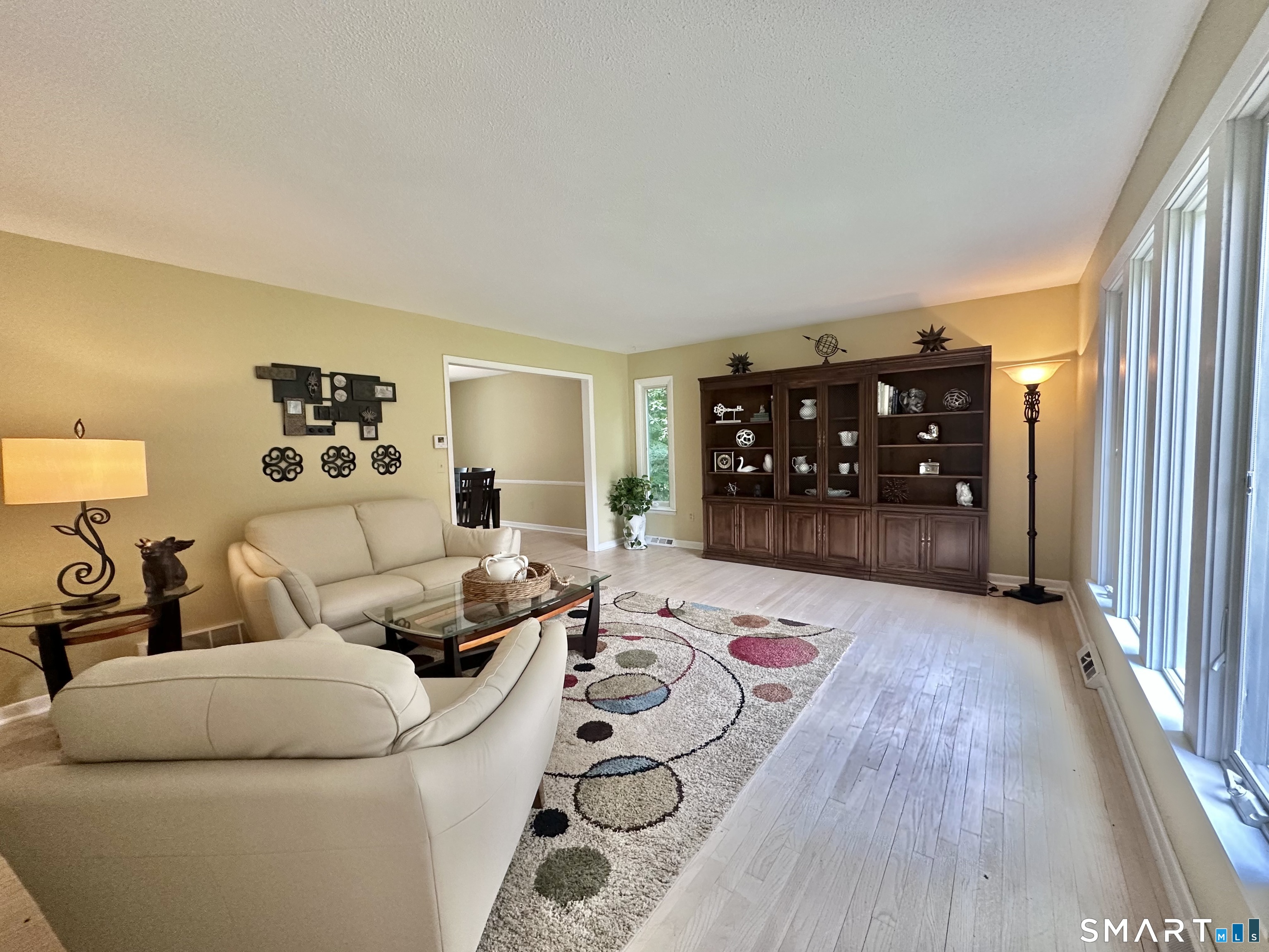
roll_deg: +1.4
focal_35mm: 14
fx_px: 513
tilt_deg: -3.4
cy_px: 476
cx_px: 634
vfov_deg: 85.7
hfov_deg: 102.1
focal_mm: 2.22
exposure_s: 1/120
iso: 320
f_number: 2.2
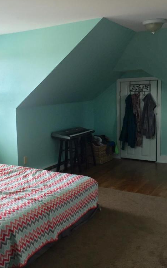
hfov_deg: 30.3
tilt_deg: -7.0
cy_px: 133
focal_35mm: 42
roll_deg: +2.1
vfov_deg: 47.2
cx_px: 53
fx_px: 306
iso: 32
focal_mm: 4.15
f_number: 2.2
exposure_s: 1/60
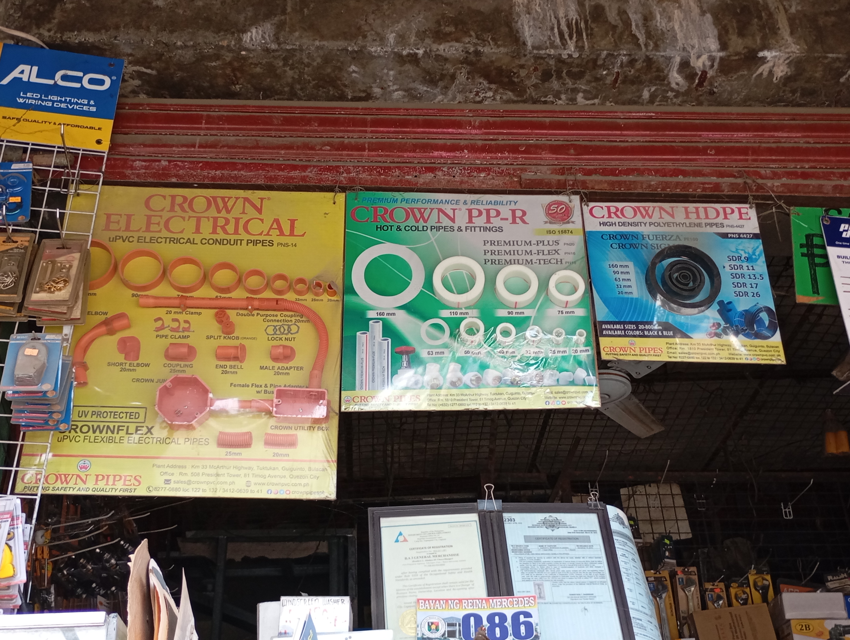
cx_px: 425
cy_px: 320
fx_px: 984
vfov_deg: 36.0
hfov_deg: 46.7
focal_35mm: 40
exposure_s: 1/40
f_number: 1.8
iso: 132
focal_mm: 4.27
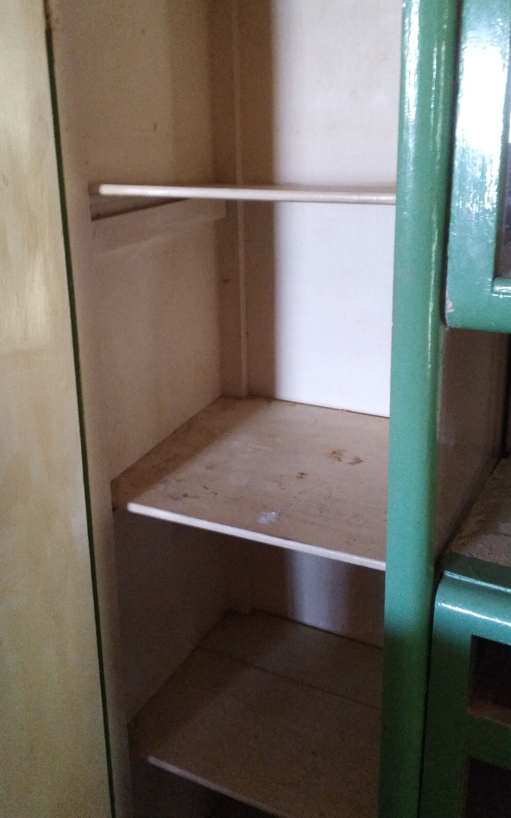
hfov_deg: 36.2
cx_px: 232
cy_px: 346
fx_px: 780
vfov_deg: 55.1
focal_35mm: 35
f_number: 2.2
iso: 1262
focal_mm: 3.83
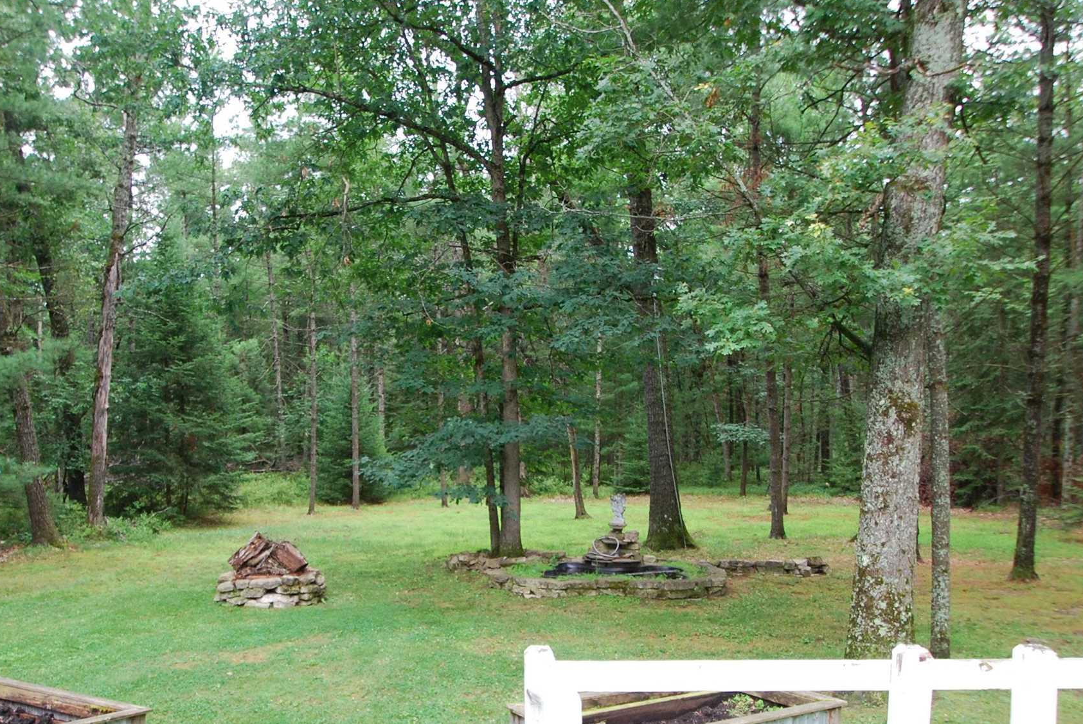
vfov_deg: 41.3
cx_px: 465
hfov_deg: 59.3
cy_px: 488
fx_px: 947
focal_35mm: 31
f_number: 4.5
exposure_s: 1/80
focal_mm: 11.5
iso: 200
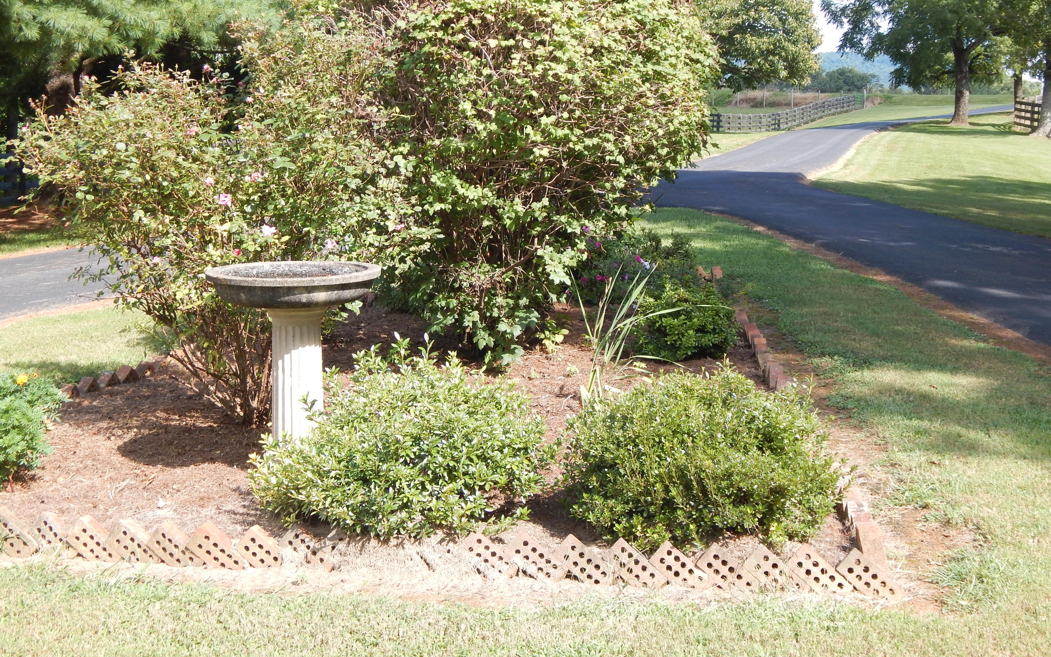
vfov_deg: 25.3
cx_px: 526
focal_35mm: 51
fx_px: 1461
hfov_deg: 39.6
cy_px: 285
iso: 125
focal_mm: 8.6
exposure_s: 1/320
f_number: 3.7
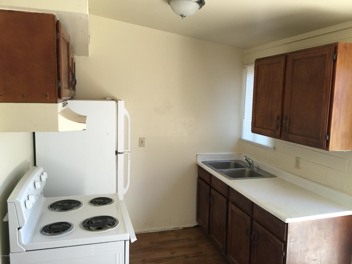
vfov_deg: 48.2
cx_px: 176
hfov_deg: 61.7
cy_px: 132
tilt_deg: -8.9
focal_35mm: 29
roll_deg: -2.3
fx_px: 295
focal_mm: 4.15
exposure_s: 1/30
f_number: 2.2
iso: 40
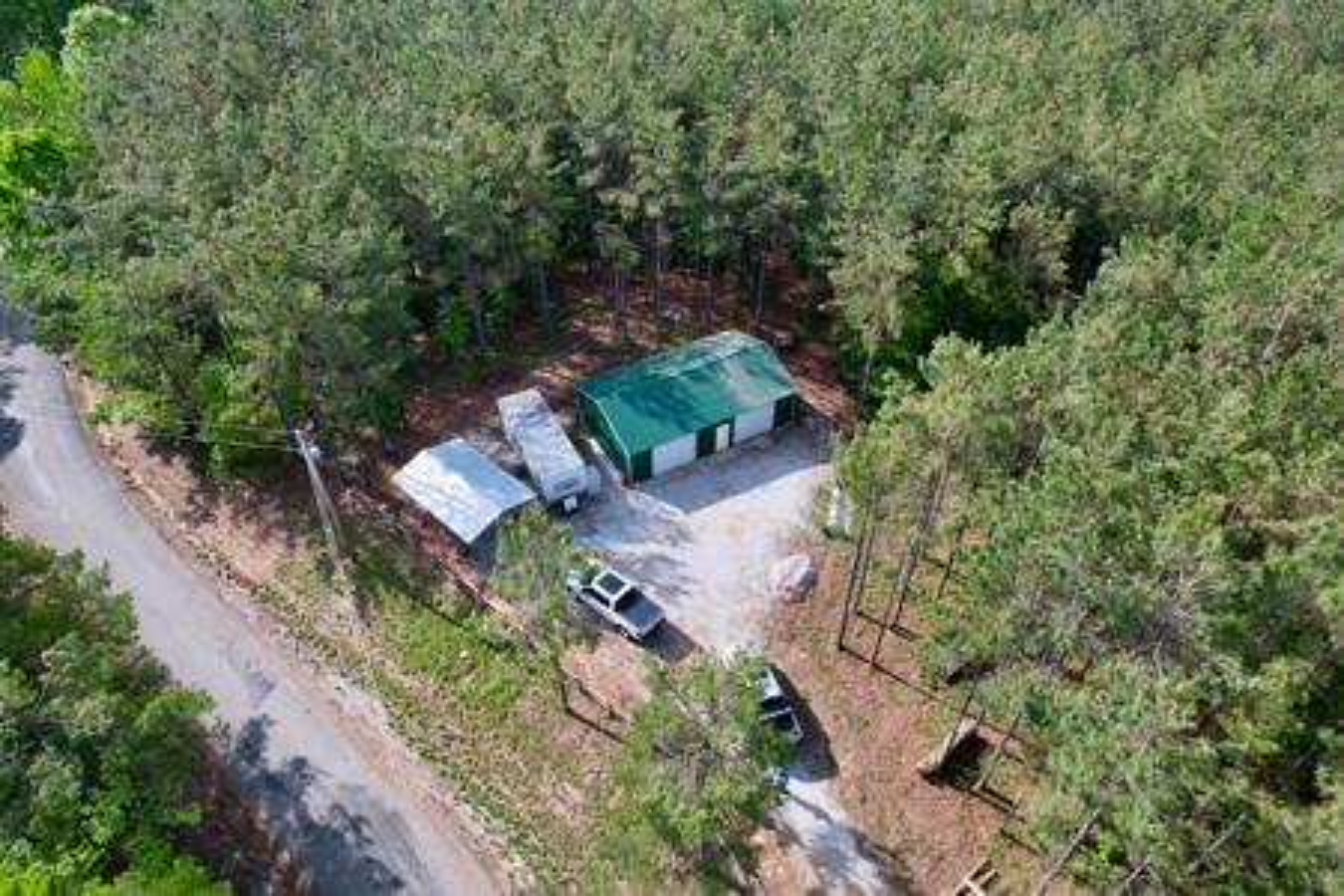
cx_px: 672
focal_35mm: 22
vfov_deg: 57.2
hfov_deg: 78.6
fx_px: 821
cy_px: 448
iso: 100
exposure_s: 1/800
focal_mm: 8.38
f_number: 2.8
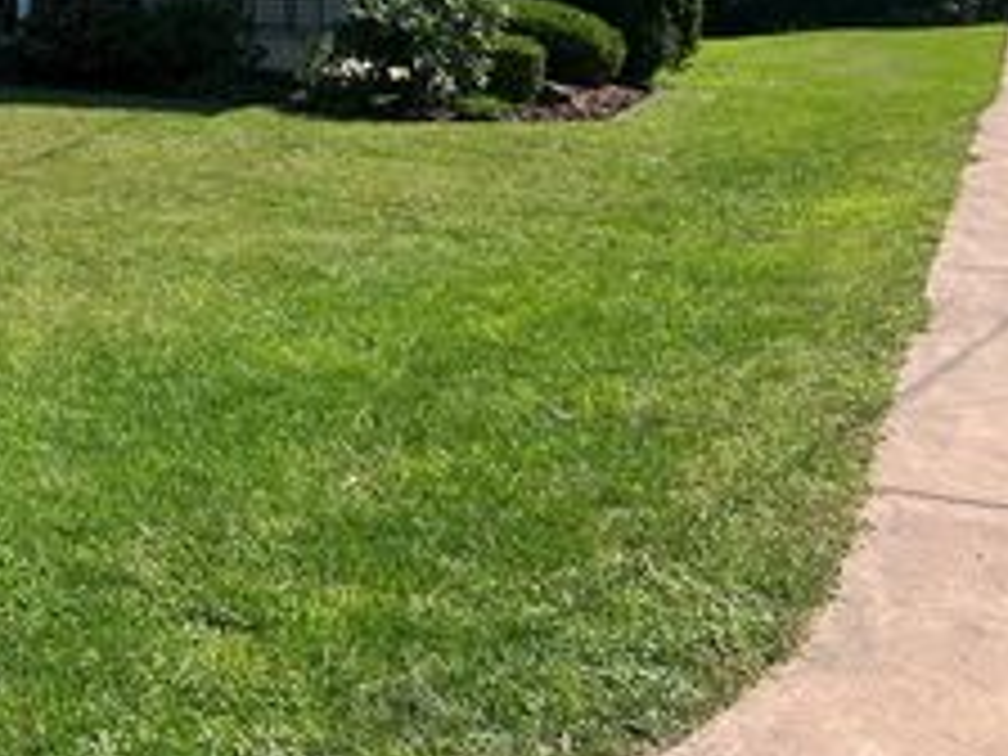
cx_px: 63
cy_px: -7
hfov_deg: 31.4
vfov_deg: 24.1
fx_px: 1689
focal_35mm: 58
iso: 50
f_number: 1.5
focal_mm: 5.7
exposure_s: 1/3704
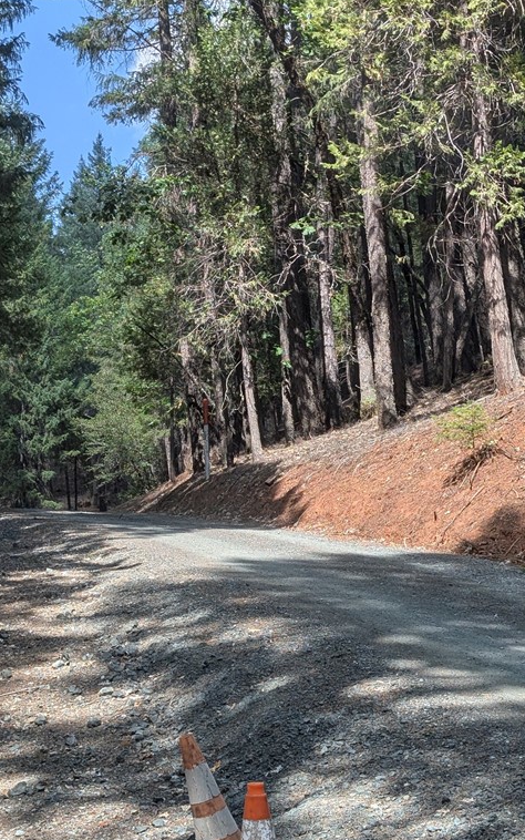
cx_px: 258
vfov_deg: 29.4
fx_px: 1602
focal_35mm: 70
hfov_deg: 18.6
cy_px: 422
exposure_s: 1/335
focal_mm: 6.9
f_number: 1.68
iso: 21
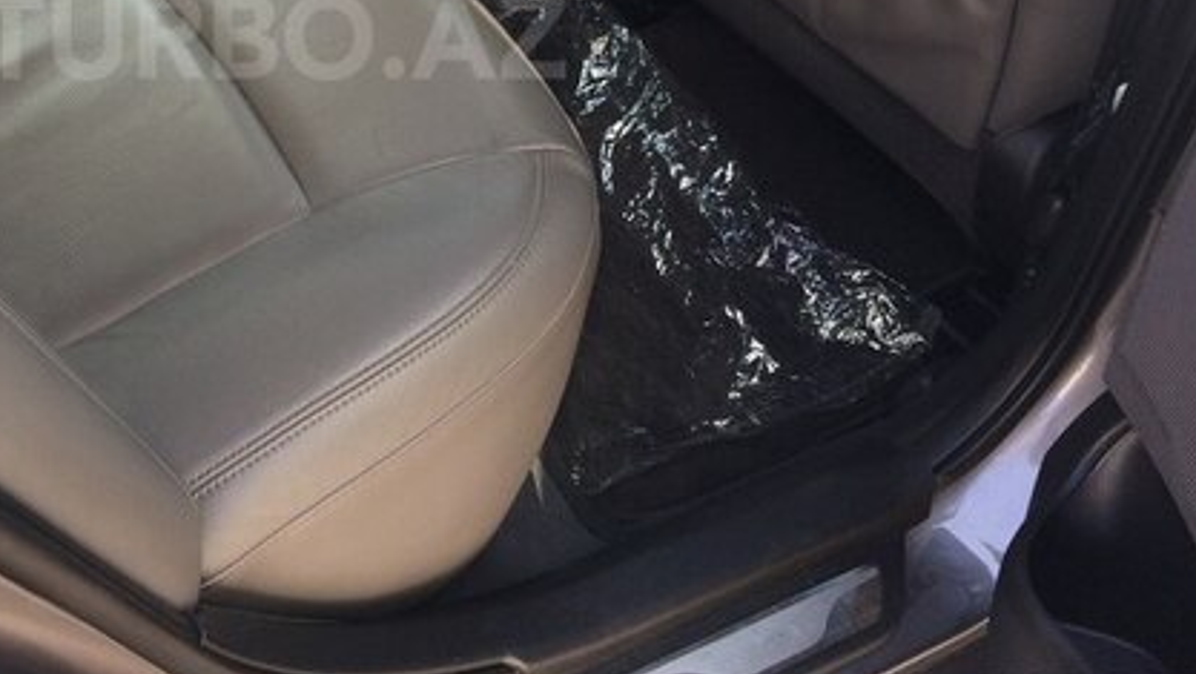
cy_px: 36
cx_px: 272
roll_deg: -5.4
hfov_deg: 40.0
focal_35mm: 50
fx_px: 1586
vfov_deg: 23.2
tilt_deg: -39.3
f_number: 2.2
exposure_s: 1/100
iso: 40
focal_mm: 4.15
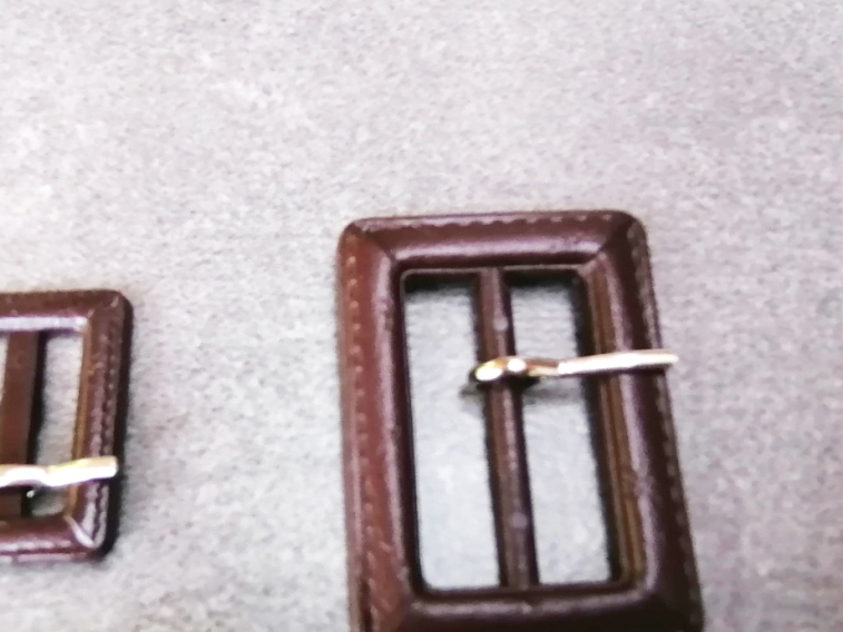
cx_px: 350
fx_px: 560
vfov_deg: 58.8
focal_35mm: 23
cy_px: 350
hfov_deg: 73.3
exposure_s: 1/100
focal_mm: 2.7
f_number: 2.4
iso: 160
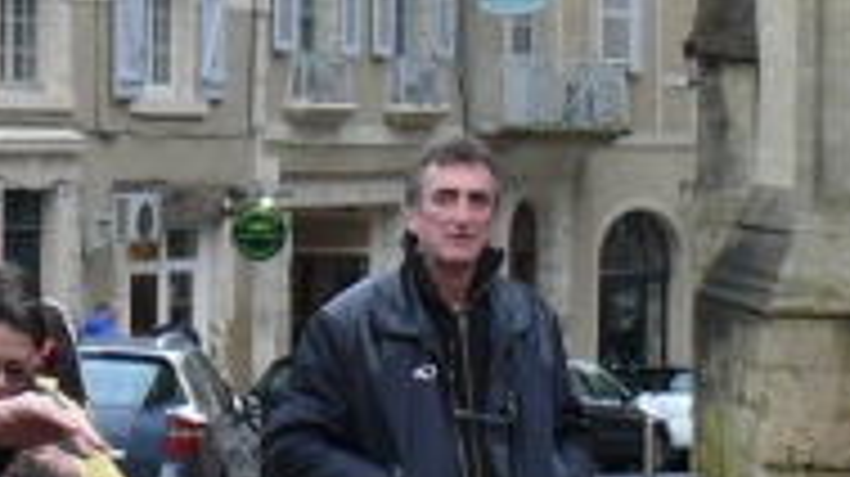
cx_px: -157
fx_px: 4662
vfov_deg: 5.8
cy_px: 392
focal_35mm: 207
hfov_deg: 10.3
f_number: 2.8
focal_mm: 7.5
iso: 100
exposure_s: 1/60
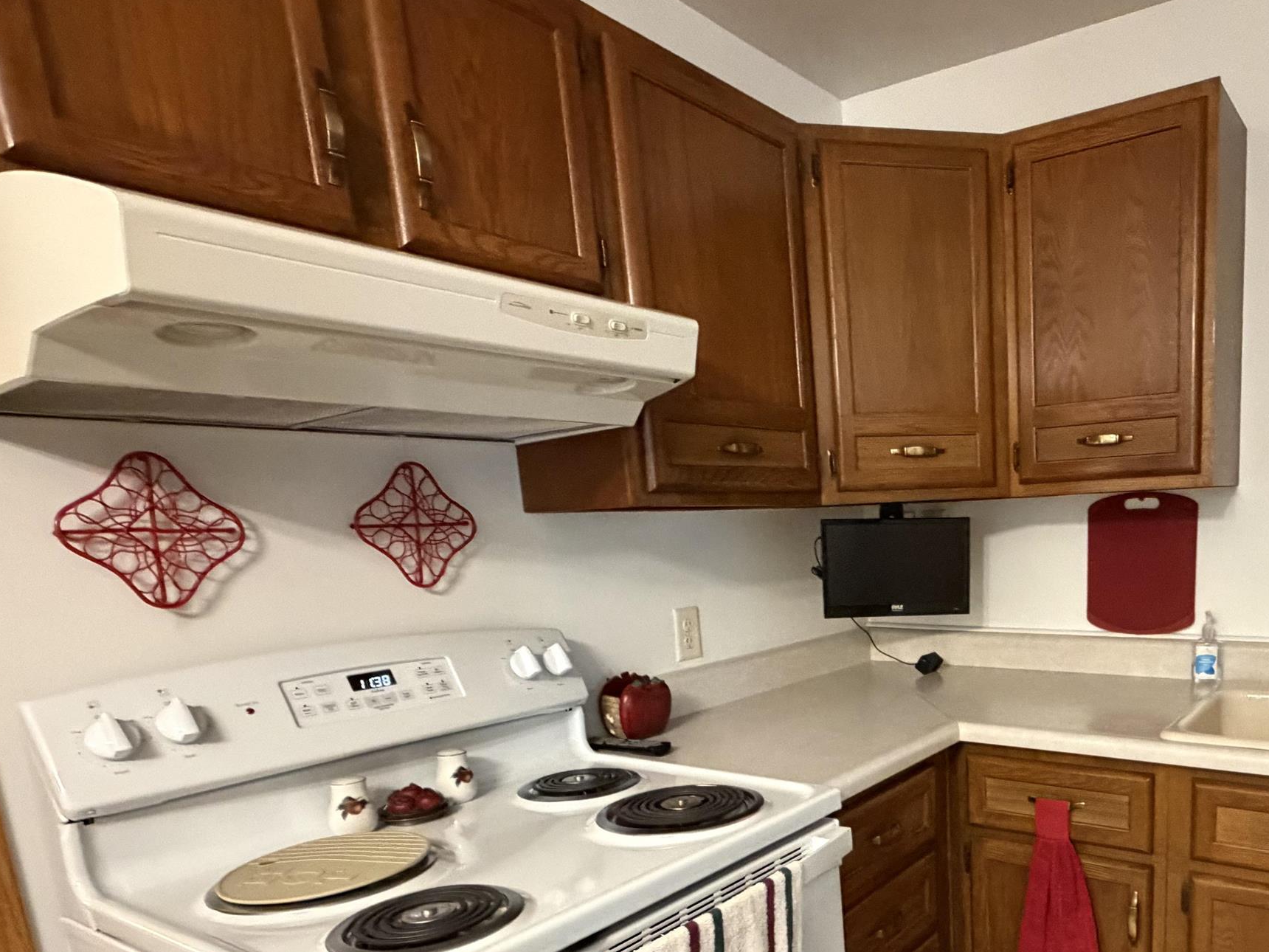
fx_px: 916
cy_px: 703
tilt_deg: -12.6
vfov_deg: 52.7
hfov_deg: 65.6
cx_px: 934
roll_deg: +1.1
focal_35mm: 25
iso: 1000
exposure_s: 1/60
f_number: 2.2
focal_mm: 2.22
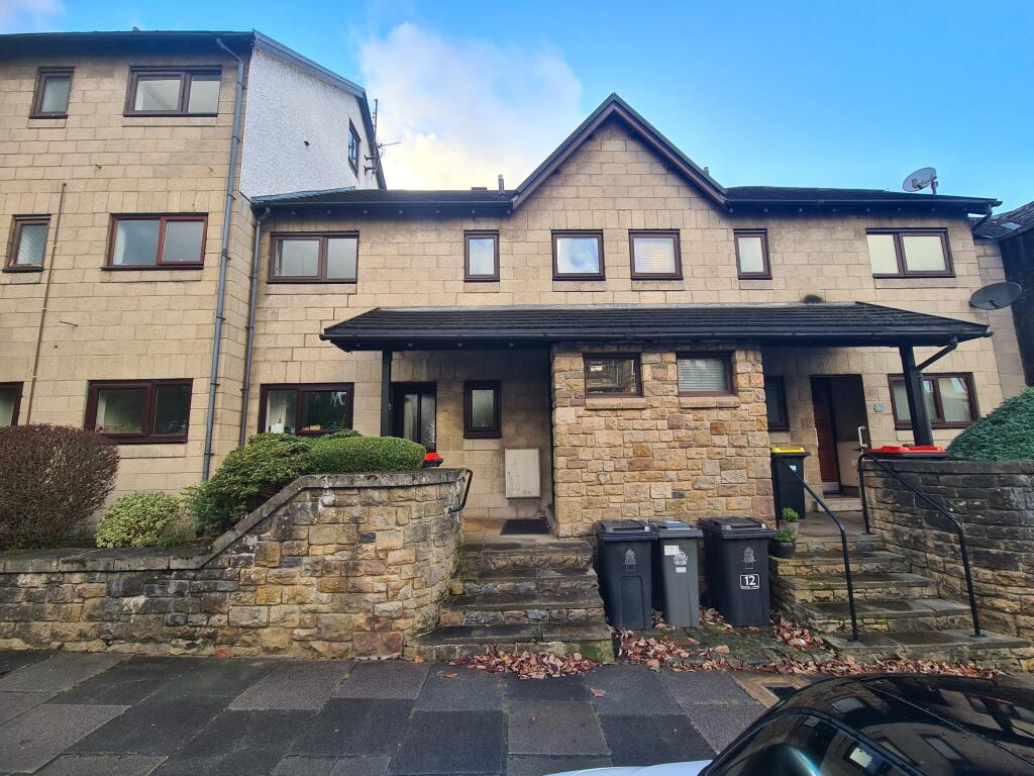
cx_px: 517
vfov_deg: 89.9
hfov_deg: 106.2
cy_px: 388
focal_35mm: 13
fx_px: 388
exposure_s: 1/171
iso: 50
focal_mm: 2.2
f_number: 2.2
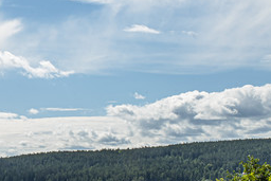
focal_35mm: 123
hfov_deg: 16.2
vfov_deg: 11.2
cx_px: -17
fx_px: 926
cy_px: 103
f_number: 22
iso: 100
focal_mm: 35
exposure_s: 1/15
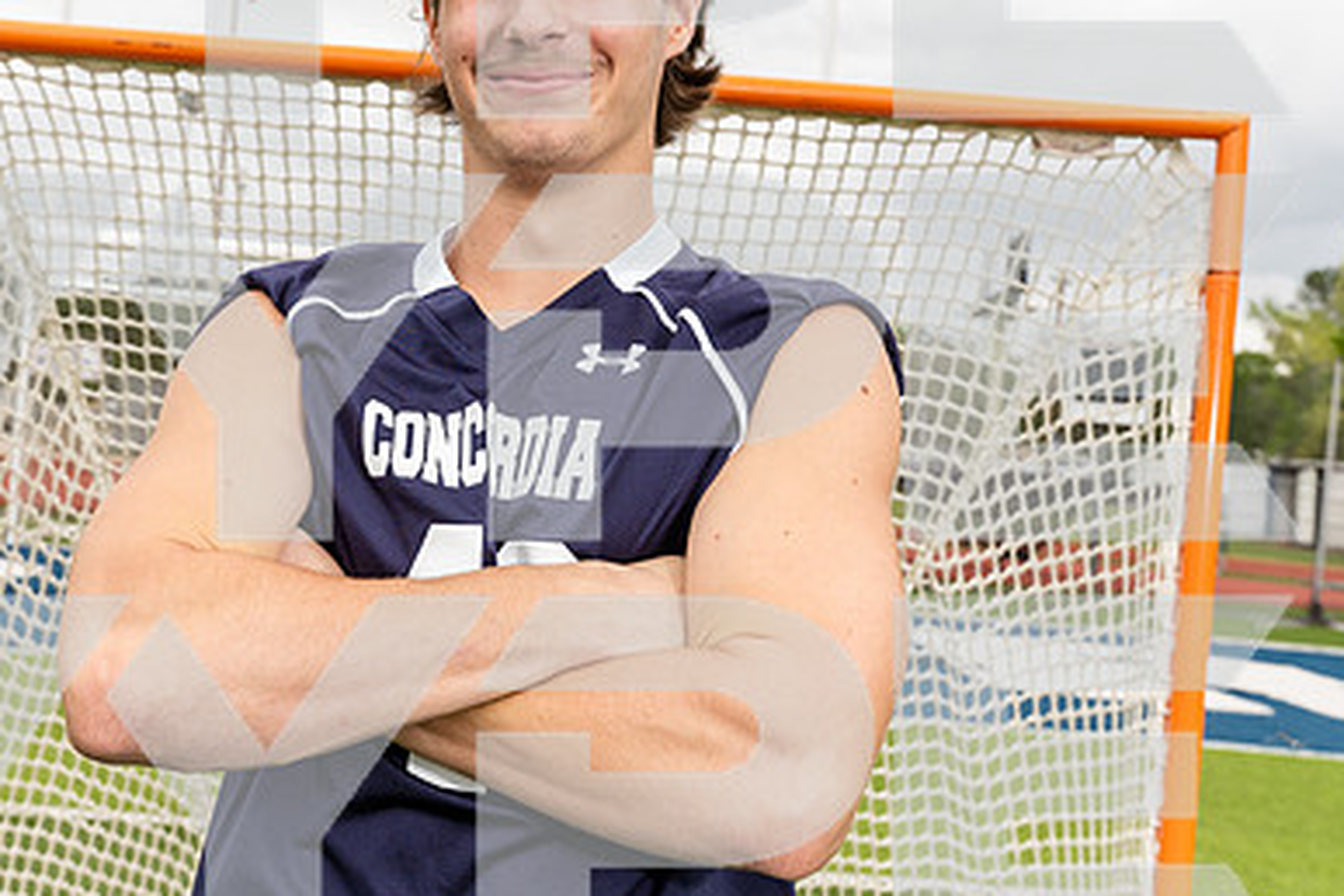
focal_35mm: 60
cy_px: 359
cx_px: 420
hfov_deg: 33.0
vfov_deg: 22.6
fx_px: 2240
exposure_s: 1/250
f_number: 7.1
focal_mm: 40
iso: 250
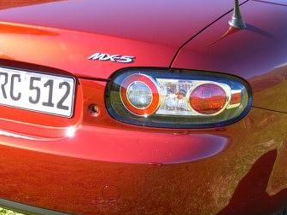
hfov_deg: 25.7
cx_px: 151
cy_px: 130
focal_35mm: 76
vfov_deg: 19.4
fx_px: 630
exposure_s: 1/160
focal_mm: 11.8
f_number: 3.6
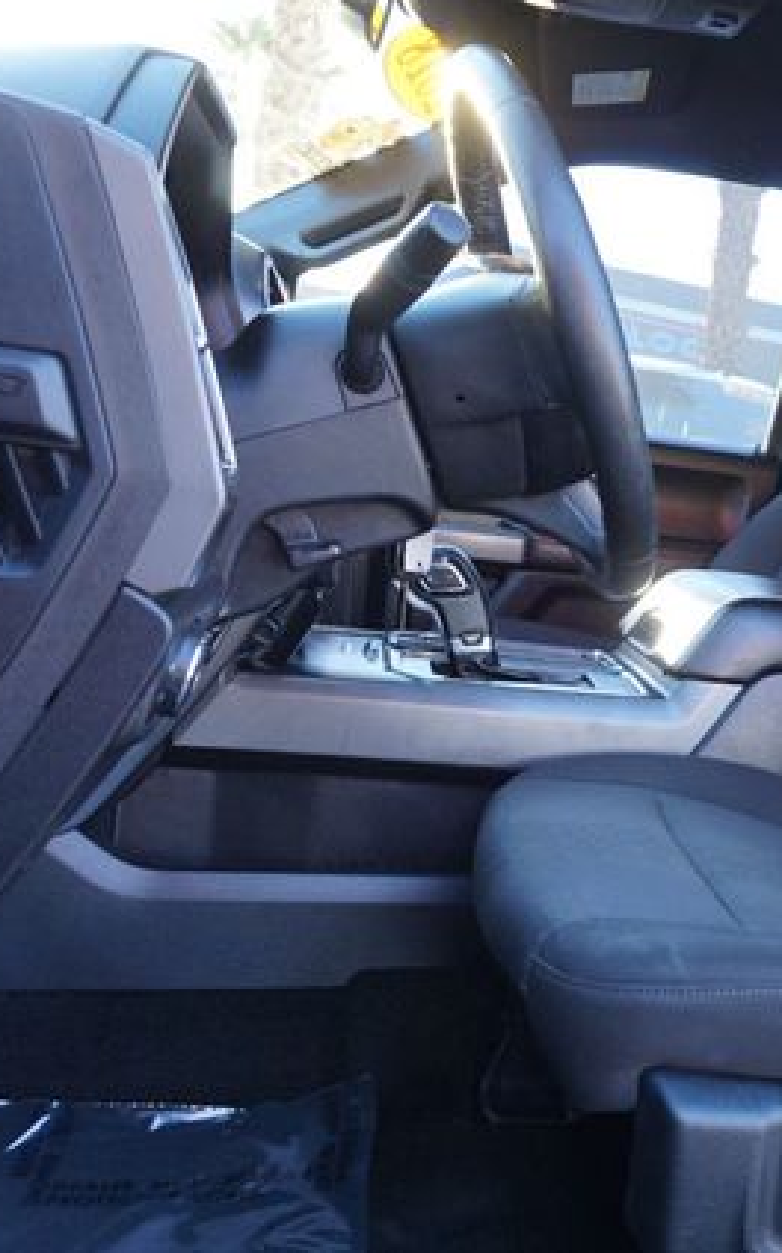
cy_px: 625
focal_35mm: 37
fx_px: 1263
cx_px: 809
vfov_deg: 52.8
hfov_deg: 31.4
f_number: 4
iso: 320
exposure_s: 1/60
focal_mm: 16
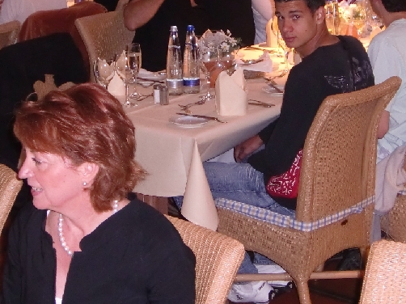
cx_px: 208
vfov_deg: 16.7
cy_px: 108
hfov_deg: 22.3
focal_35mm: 88
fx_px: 1032
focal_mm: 8.2
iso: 400
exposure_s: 1/30
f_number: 3.3
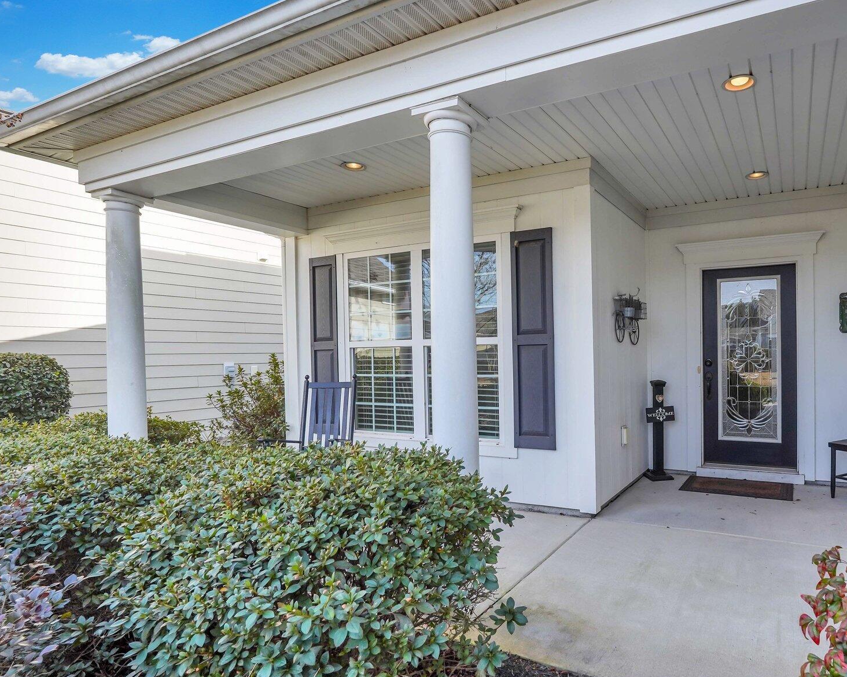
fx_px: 526
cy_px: 358
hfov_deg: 75.6
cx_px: 551
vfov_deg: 65.5
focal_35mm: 21
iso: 320
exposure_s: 1/640
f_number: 9
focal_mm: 16
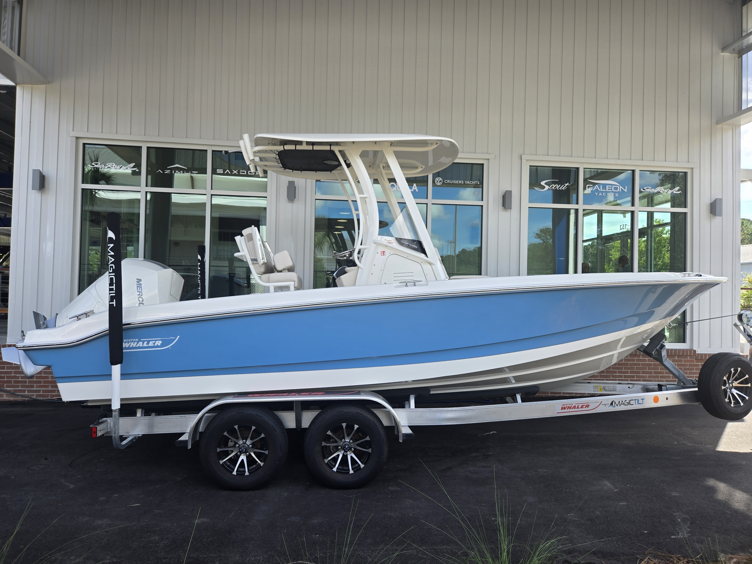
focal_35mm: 23
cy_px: 282
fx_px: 500
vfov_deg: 58.9
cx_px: 376
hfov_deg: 73.9
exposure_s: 1/395
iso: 25
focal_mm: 5.4
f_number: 1.8
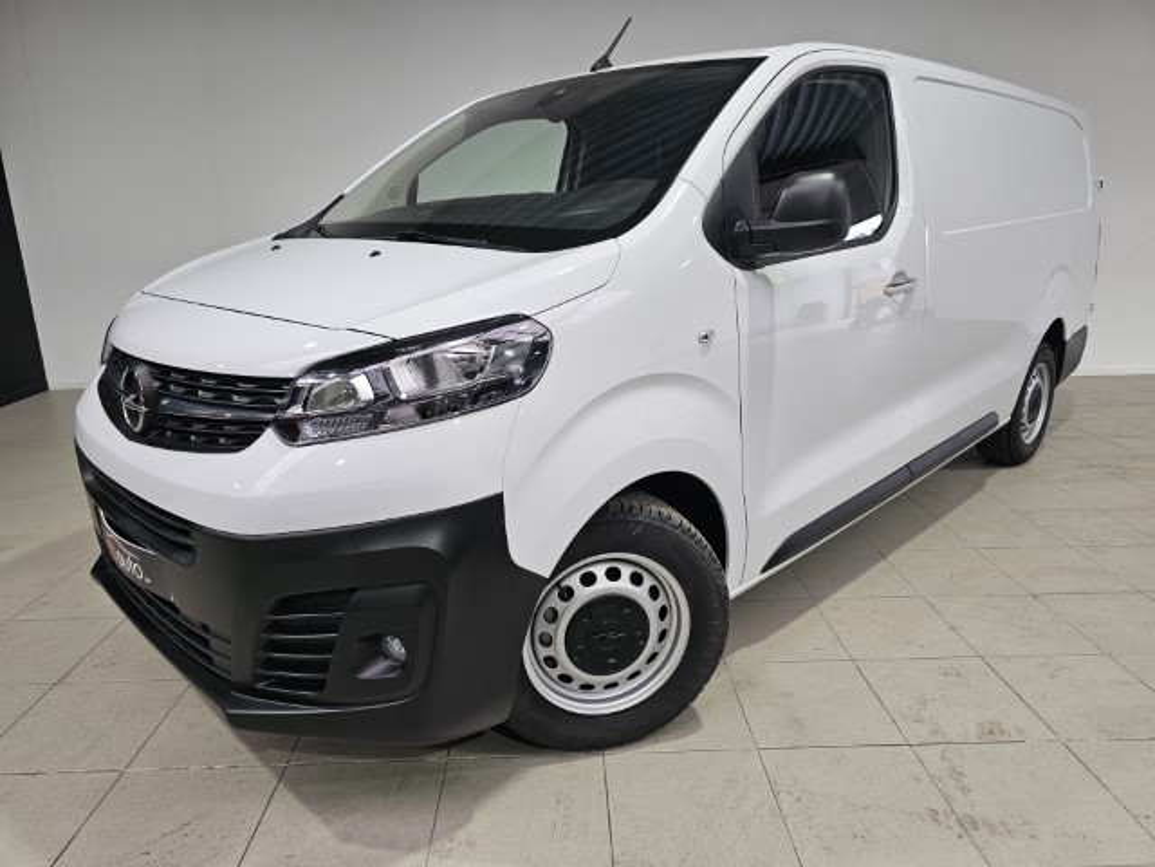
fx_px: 767
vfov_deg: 58.9
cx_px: 578
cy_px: 434
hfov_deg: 73.9
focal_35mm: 23
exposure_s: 1/180
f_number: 1.7
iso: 80
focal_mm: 6.3
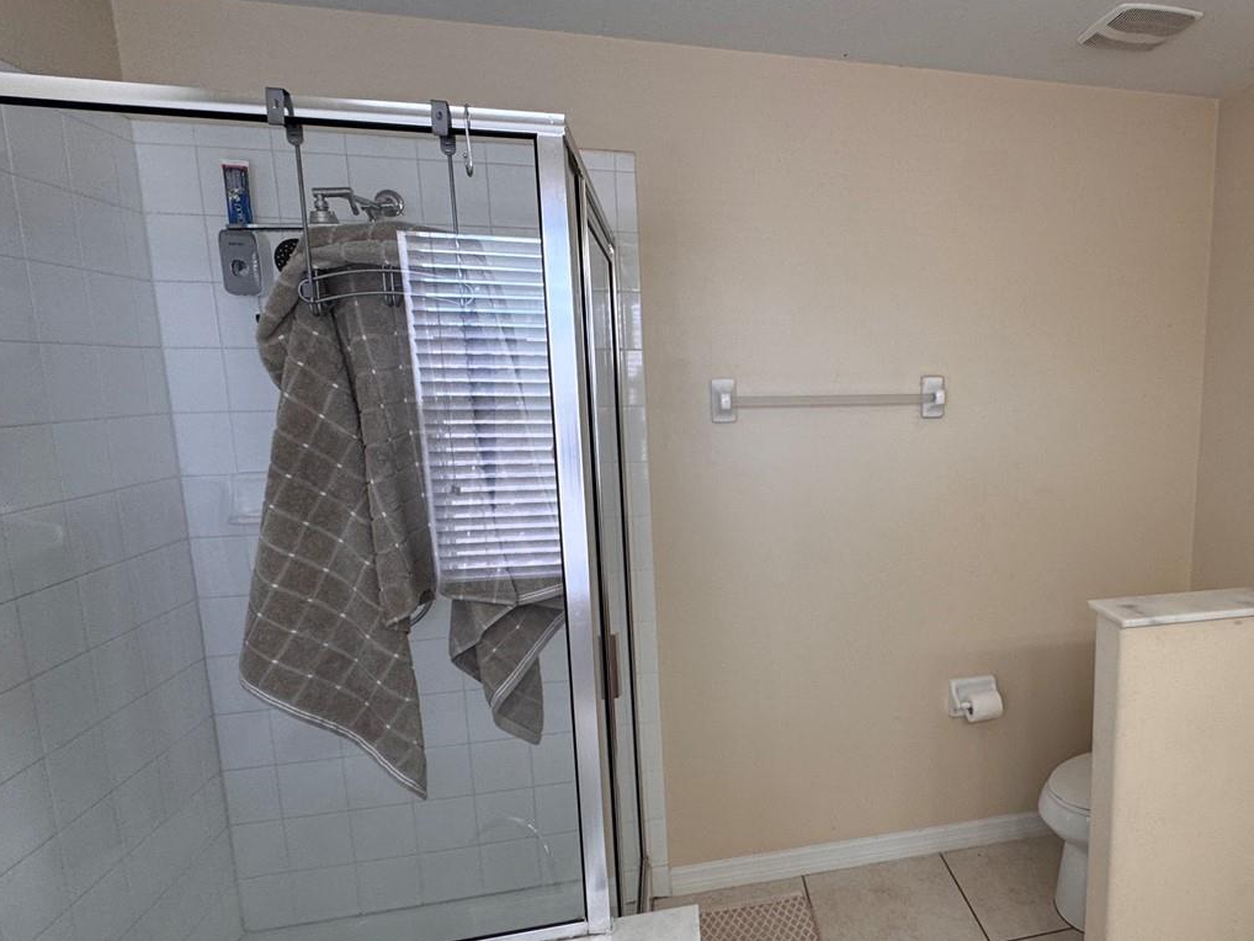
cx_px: 889
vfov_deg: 61.1
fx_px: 797
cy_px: 493
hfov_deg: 72.7
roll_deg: +0.4
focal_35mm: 22
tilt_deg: -8.4
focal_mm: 2.22
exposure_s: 1/120
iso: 125
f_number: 2.2
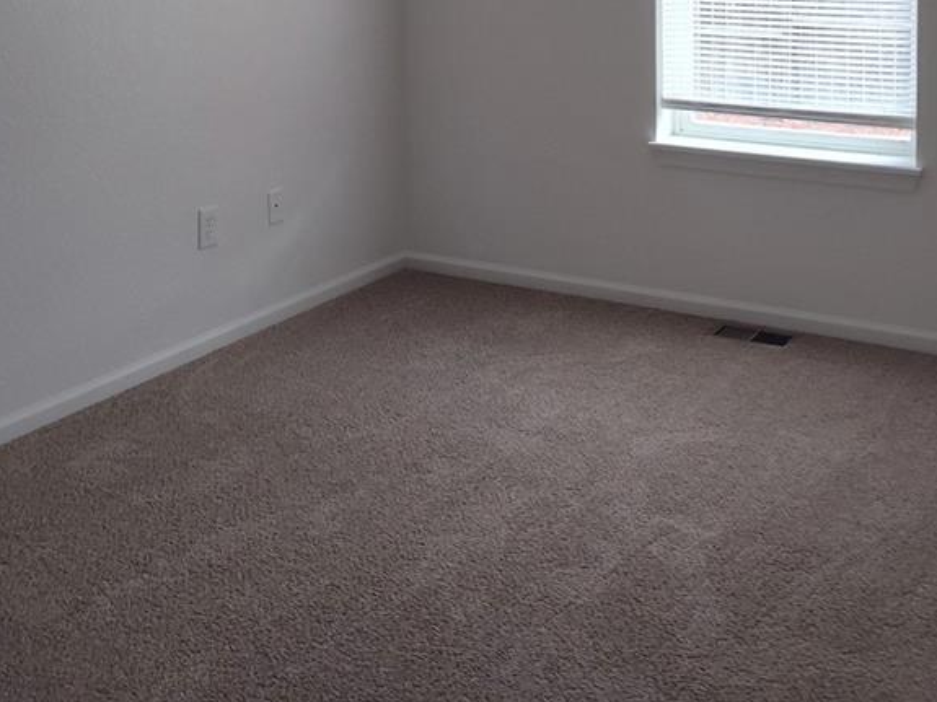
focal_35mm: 48
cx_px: 587
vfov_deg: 28.3
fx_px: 1299
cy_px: -15
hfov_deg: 39.4
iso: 194
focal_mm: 5.56
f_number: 1.8
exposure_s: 1/120
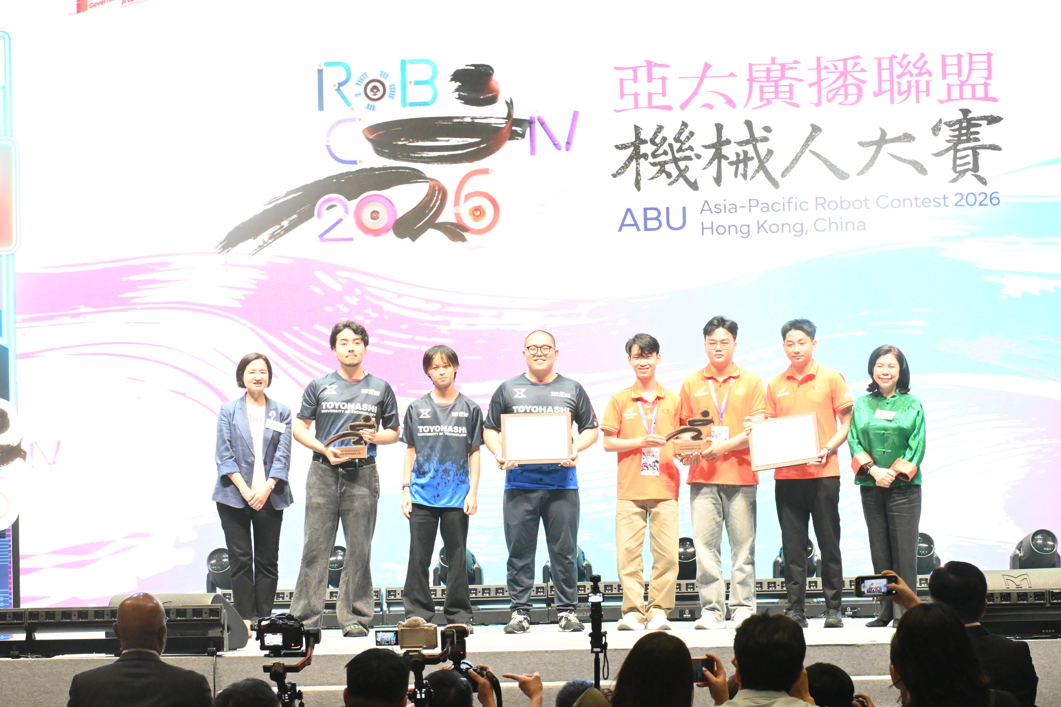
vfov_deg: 11.7
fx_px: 3448
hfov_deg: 17.5
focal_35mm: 117
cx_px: 530
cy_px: 354
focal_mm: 78
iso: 8000
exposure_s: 1/60
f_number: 11
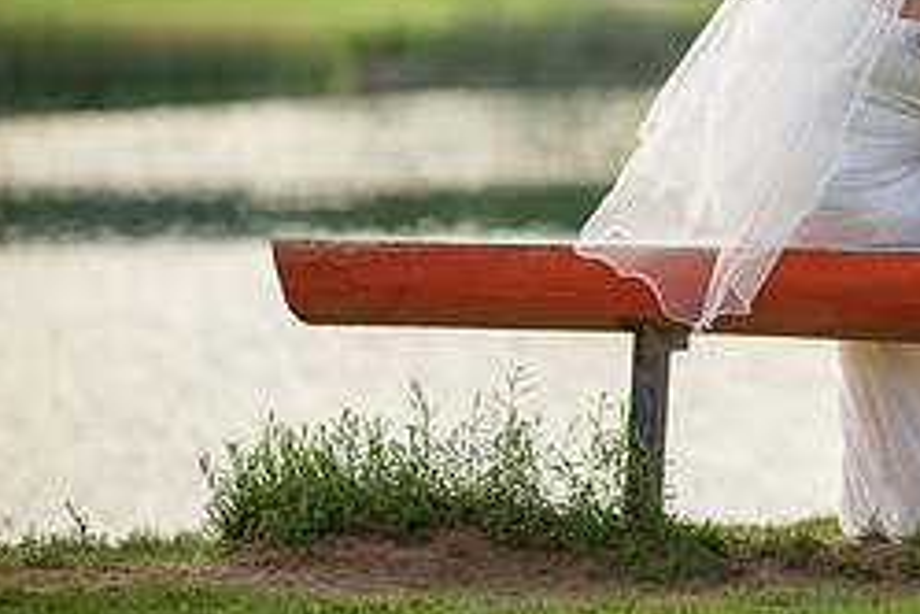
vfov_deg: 6.9
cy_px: -80
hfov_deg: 10.3
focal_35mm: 198
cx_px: 968
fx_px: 5060
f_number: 1.6
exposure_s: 1/800
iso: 100
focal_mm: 85
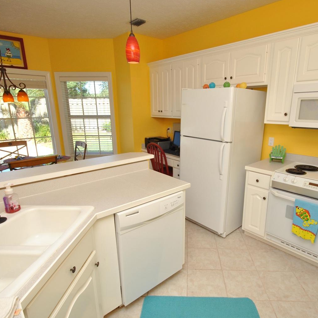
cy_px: 164
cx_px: 181
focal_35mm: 20
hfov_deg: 74.4
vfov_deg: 74.8
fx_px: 208
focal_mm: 10
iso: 400
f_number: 7.1
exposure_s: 1/200
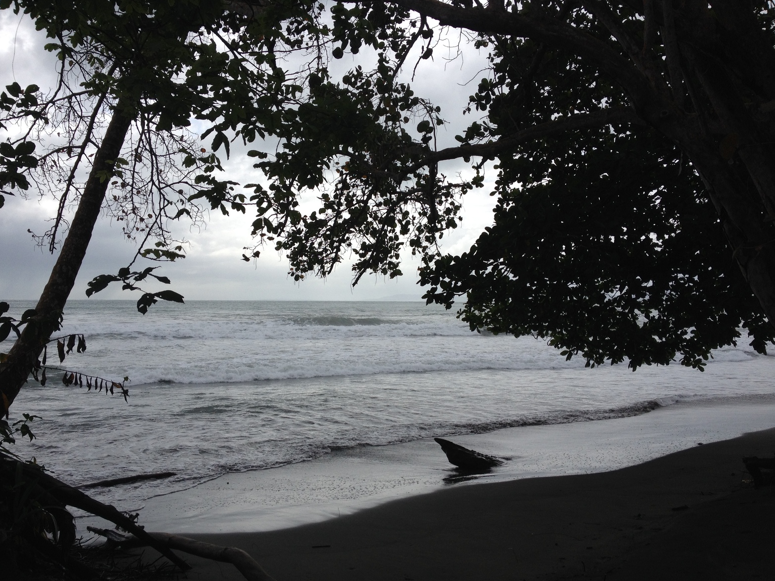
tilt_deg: -2.9
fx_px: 806
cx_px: 381
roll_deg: -0.3
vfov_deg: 39.7
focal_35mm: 36
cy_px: 296
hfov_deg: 51.4
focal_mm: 4.28
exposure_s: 1/2208
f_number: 2.4
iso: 50
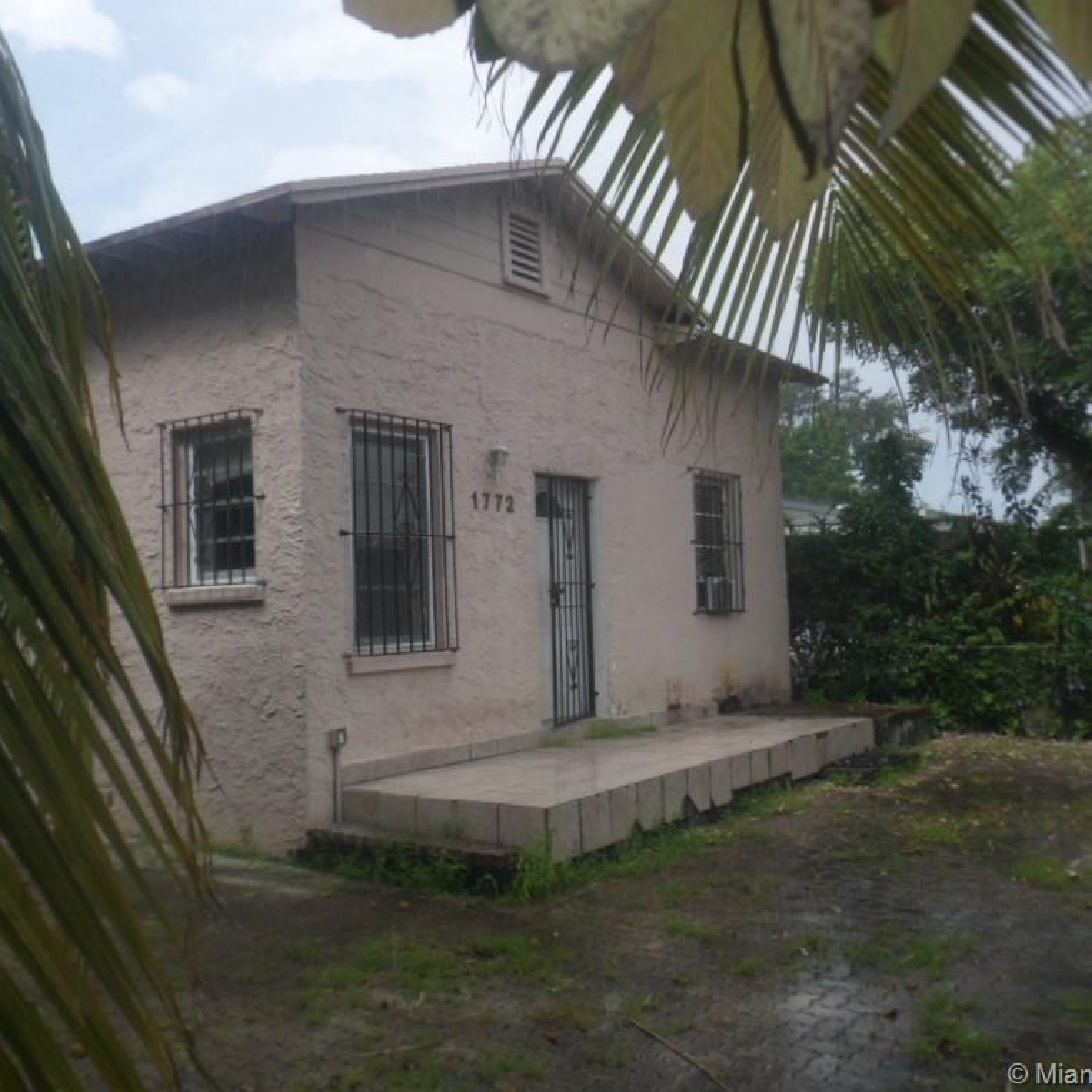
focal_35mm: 32
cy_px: 546
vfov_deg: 51.1
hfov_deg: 51.1
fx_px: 1142
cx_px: 582
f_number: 9.2
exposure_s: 1/180
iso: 100
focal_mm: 4.9
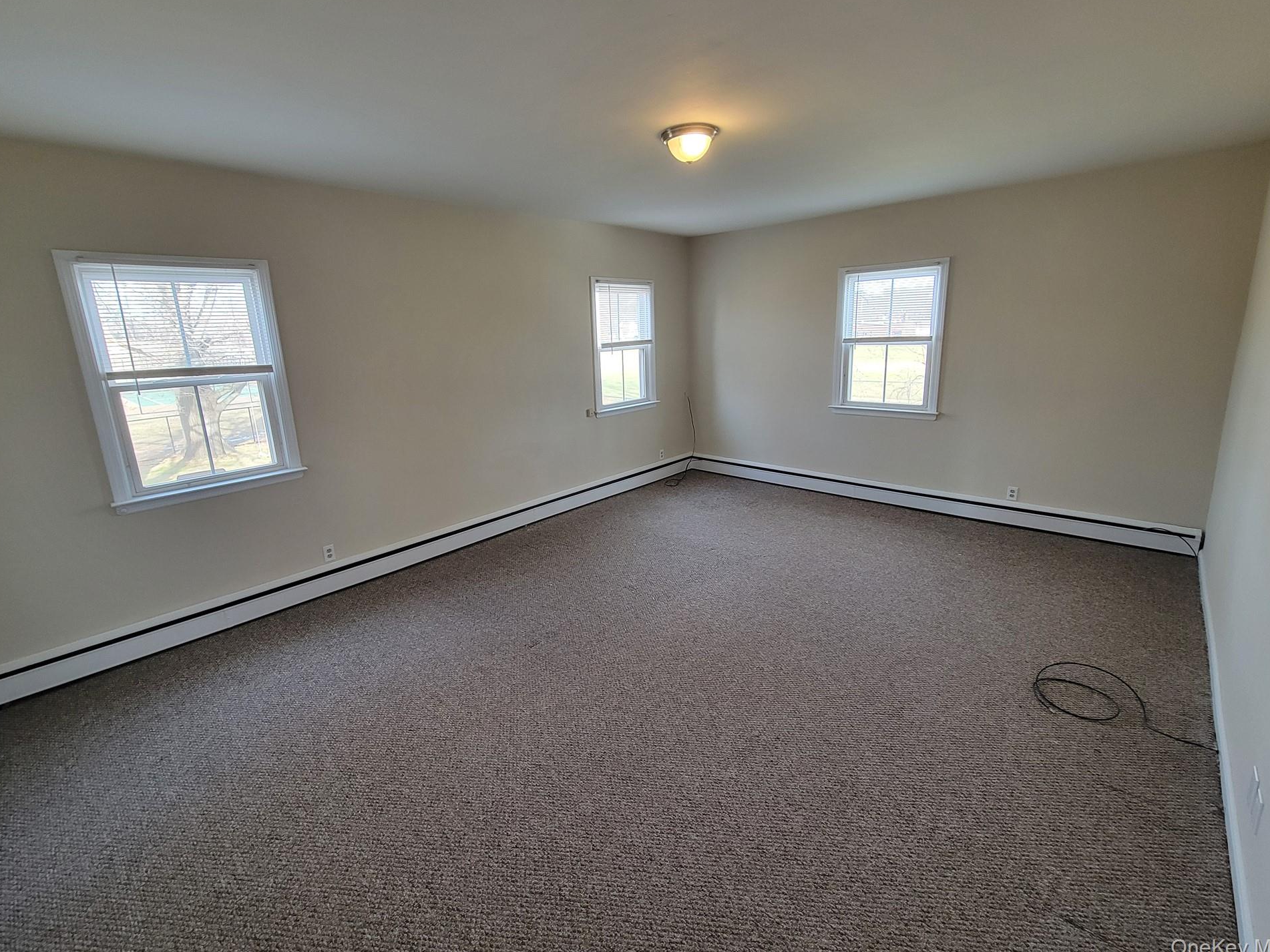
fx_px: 514
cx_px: 623
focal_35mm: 14
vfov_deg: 85.6
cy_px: 451
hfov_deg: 102.1
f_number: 2.2
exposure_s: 1/60
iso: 250
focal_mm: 2.2
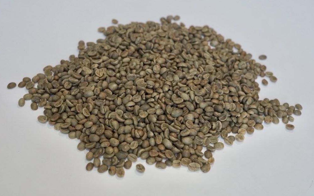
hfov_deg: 38.9
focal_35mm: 52
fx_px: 445
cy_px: 90
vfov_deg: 24.9
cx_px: 156
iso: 4000
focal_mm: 50
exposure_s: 1/80
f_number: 5.6
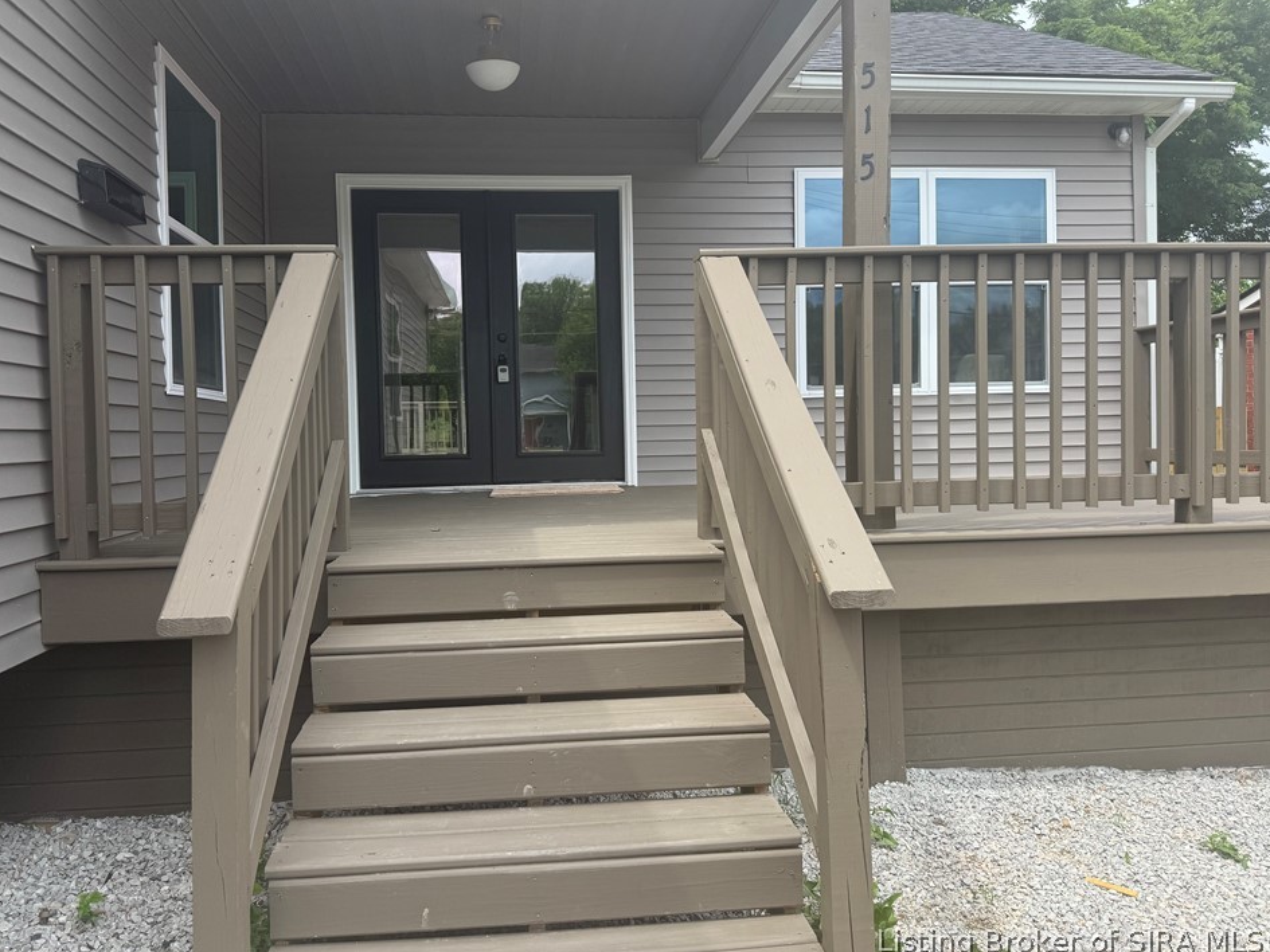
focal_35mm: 26
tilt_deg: -0.4
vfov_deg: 53.0
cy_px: 447
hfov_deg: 67.3
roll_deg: +1.2
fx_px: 954
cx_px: 611
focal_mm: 6.76
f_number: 1.78
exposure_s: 1/1767
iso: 80
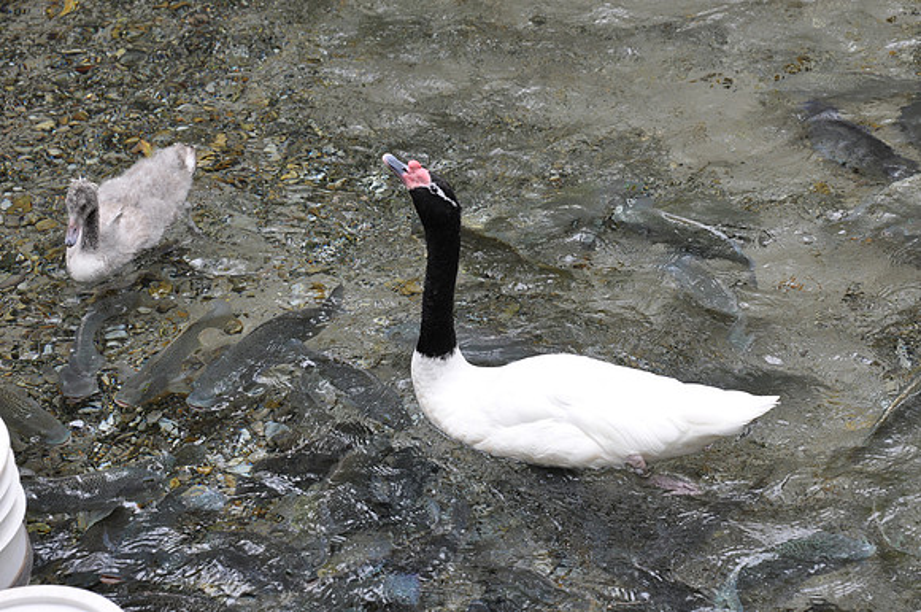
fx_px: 1993
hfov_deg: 26.0
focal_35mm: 78
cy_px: 306
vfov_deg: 17.4
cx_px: 460
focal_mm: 52
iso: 200
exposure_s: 1/160
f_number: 6.3
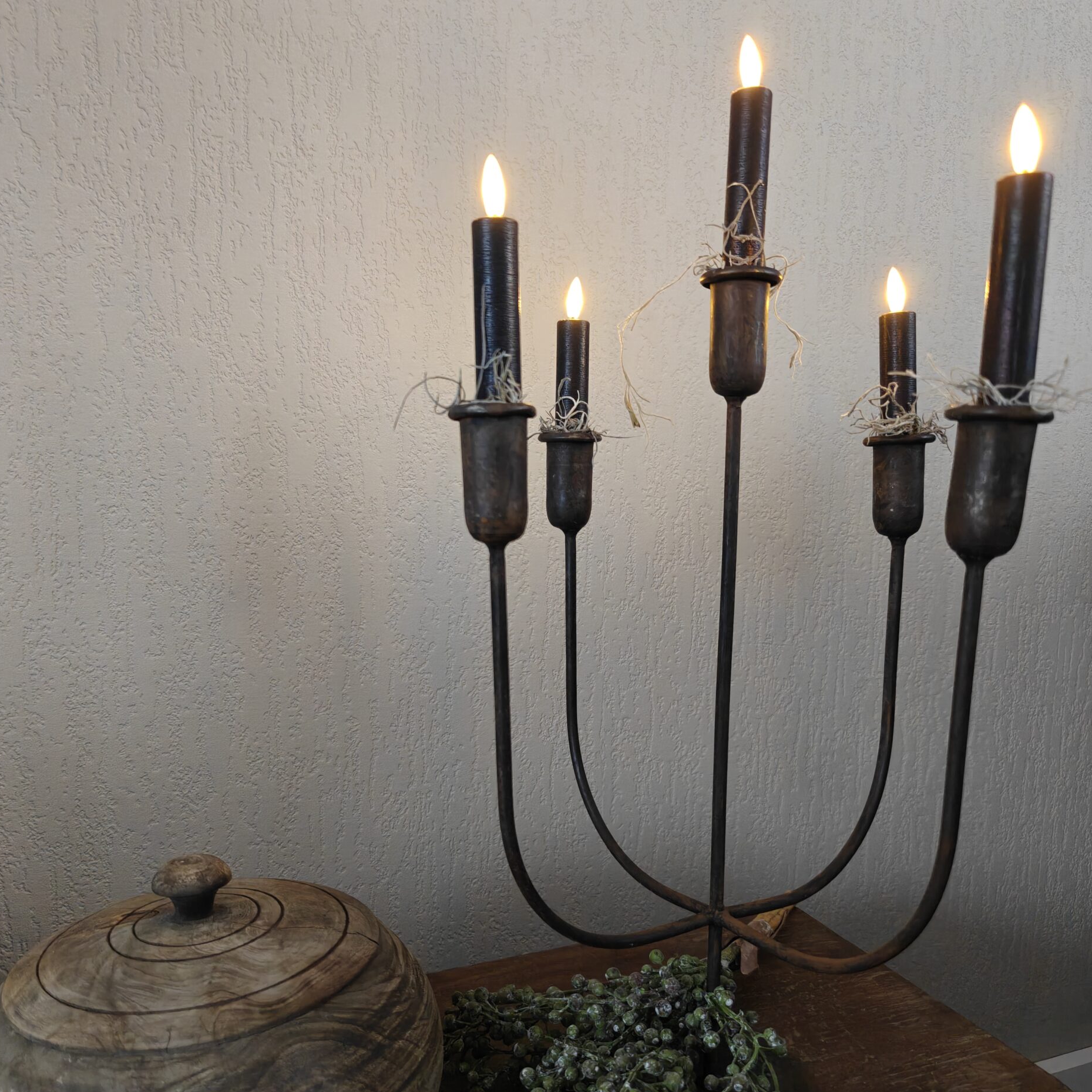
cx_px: 540
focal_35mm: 28
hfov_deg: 57.3
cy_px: 658
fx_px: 999
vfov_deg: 56.8
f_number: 1.6
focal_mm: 6.06
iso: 1600
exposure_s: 1/100
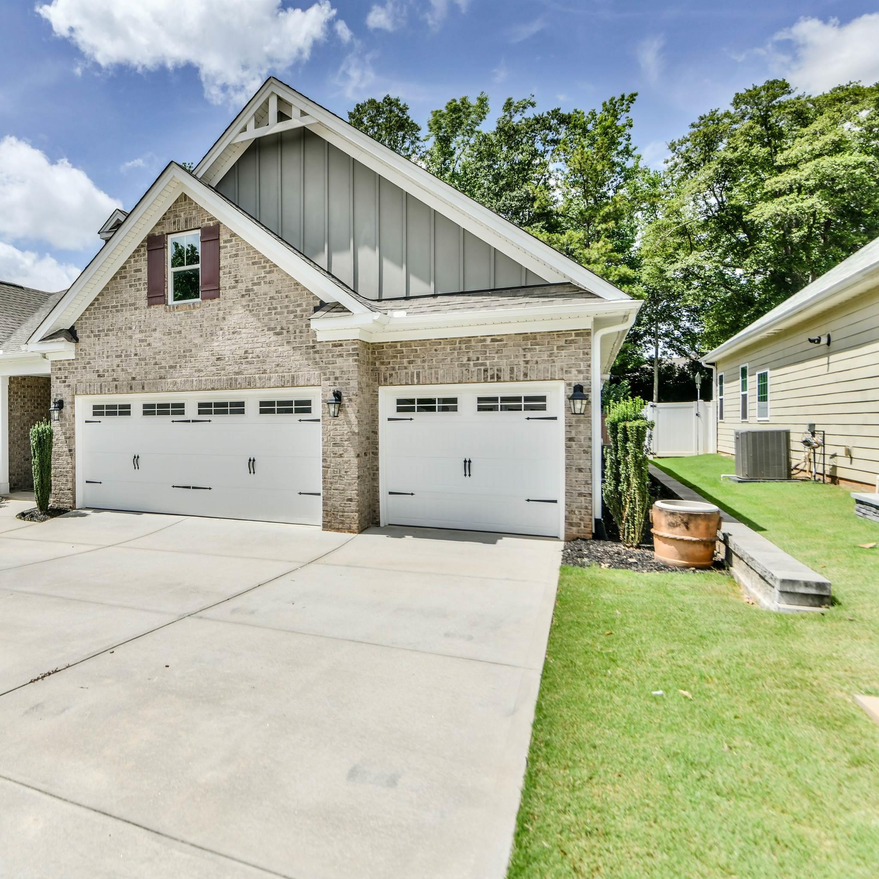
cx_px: 220
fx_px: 661
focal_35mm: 23
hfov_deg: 63.3
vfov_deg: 67.3
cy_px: 439
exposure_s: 1/1600
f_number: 8
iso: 400
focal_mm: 18
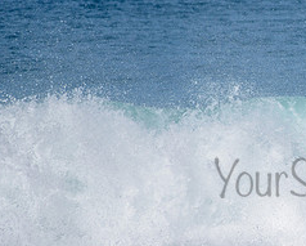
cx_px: 347
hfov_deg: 1.7
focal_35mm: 1143
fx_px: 10364
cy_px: 167
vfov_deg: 1.4
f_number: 6.3
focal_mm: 500
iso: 250
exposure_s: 1/2500
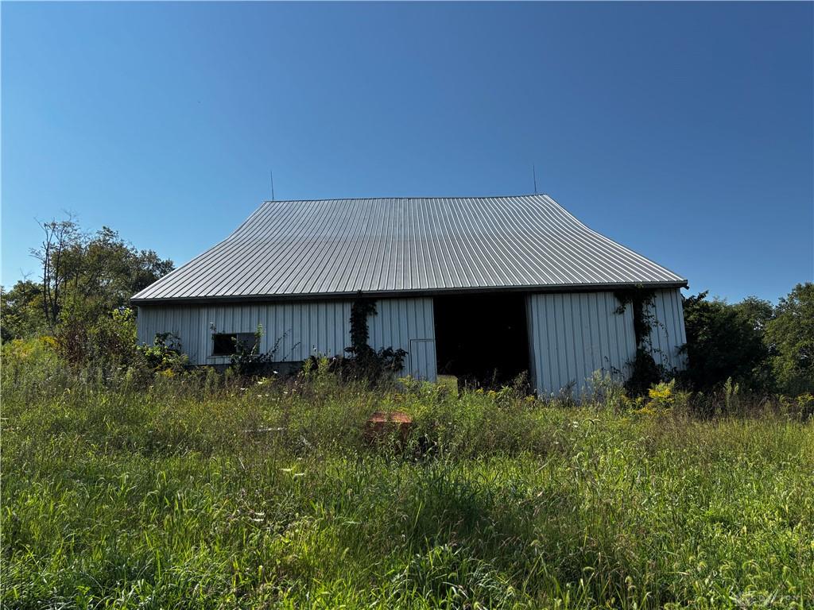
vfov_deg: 53.1
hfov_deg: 67.3
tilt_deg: +10.5
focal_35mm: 26
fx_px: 611
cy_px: 305
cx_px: 407
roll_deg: +1.4
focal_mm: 5.96
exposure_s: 1/3788
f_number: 1.6
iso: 50
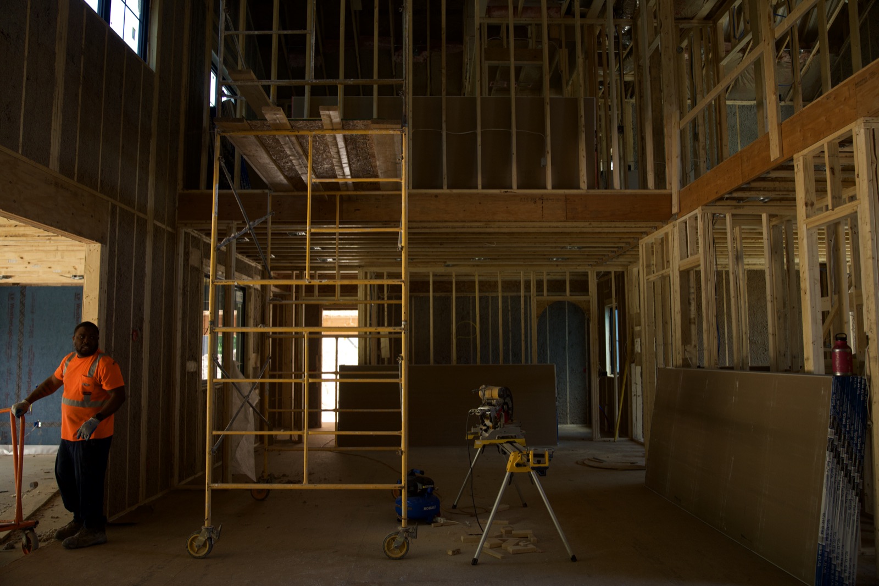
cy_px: 293
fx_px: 683
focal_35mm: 28
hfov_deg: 65.5
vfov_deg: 46.4
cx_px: 440
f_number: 2.8
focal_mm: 28
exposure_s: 1/200
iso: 800
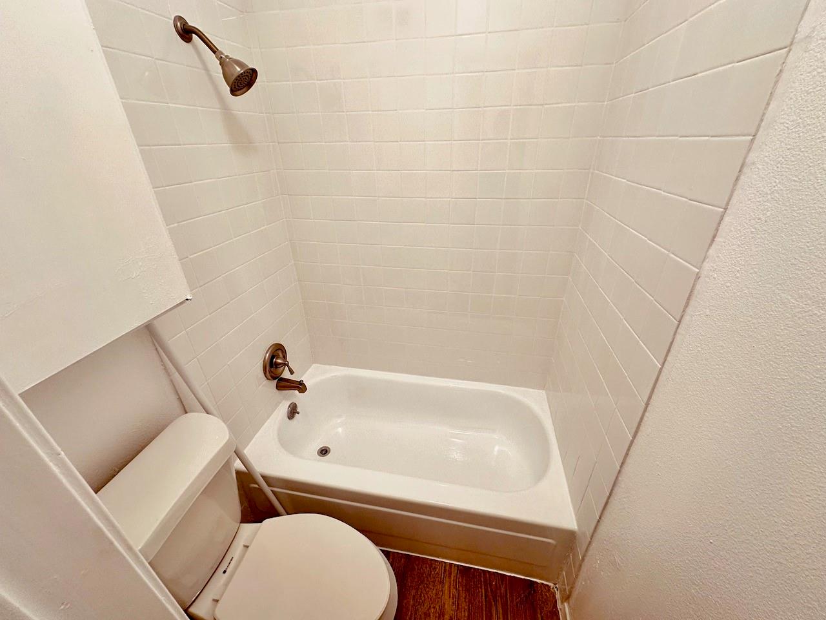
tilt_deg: -26.8
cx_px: 413
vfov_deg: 85.7
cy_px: 310
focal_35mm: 14
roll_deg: +1.9
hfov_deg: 102.1
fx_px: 334
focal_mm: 2.22
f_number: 2.2
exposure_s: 1/120
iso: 160
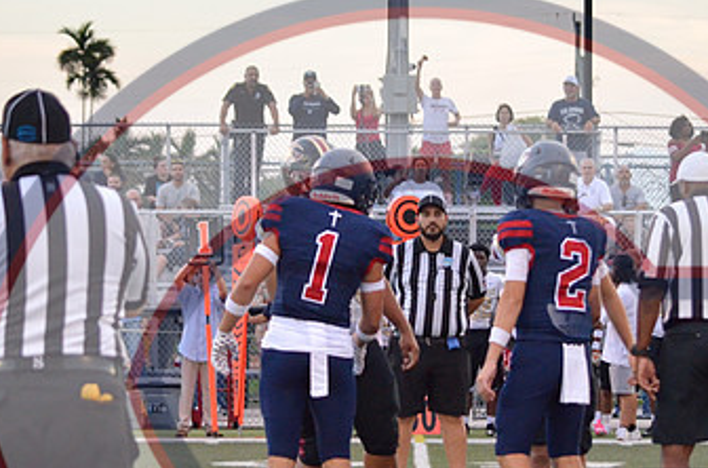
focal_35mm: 254
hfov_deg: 8.1
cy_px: 384
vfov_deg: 5.4
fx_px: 4981
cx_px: 411
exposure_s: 1/500
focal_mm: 98
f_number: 4.5
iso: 2200
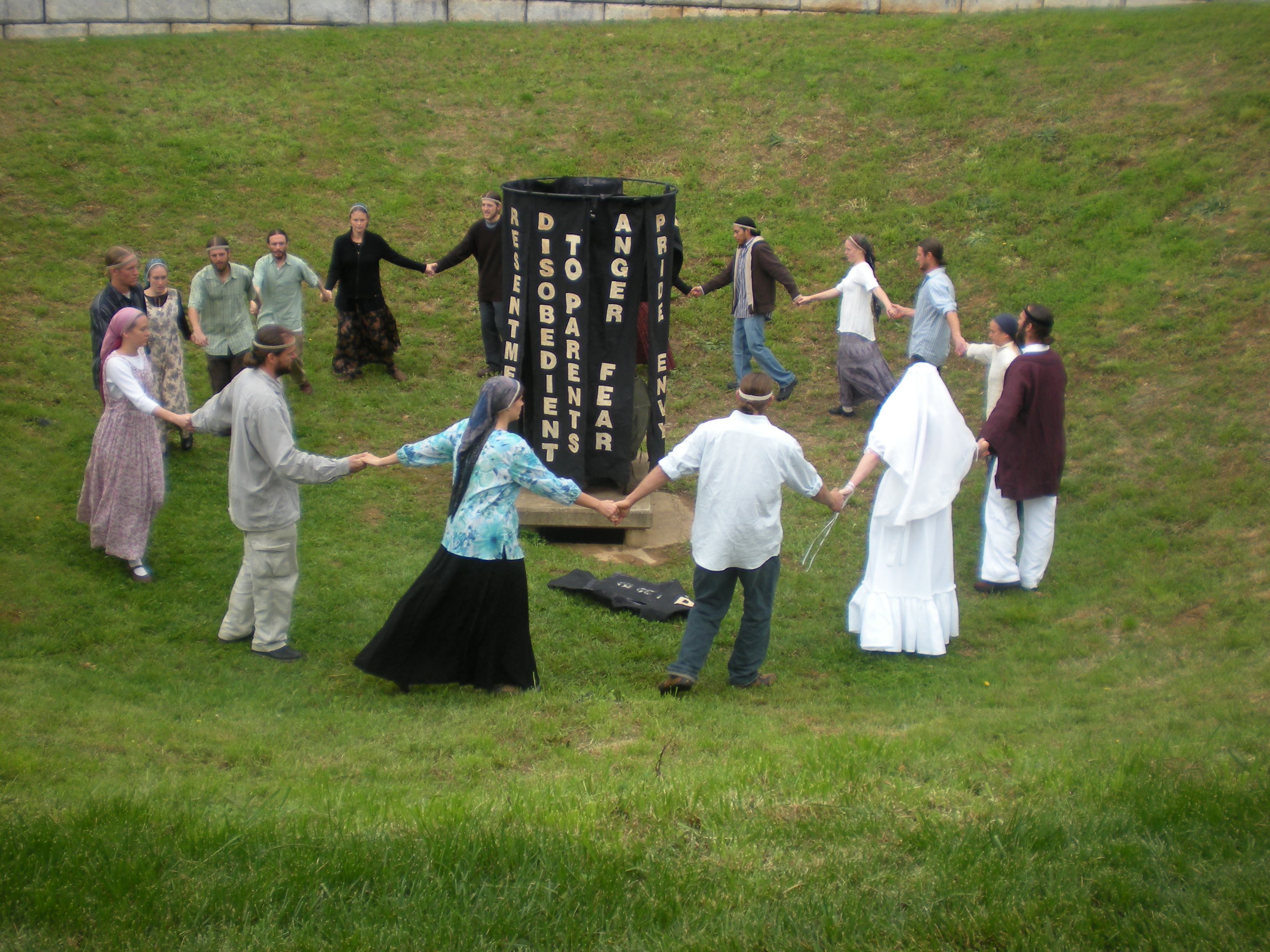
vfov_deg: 37.7
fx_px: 1394
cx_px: 635
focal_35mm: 38
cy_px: 476
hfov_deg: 49.0
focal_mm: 6.3
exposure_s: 1/266
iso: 64
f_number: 3.1
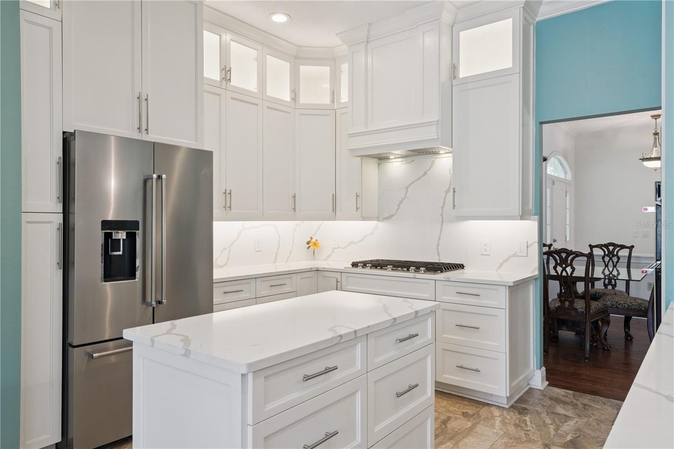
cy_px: 224
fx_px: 449
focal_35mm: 24
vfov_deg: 53.1
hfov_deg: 73.8
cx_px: 337
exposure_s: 1/20
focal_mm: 24
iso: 500
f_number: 10
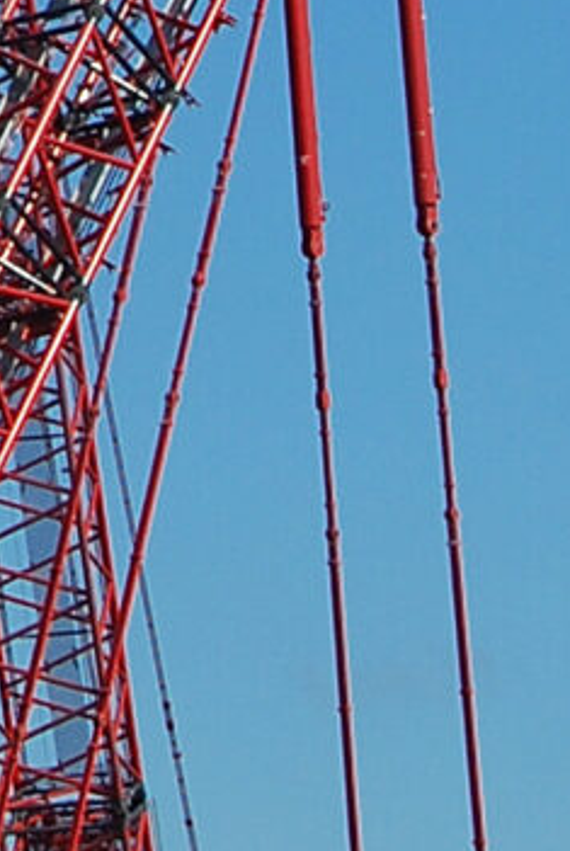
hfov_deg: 3.8
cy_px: -795
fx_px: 8287
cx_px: -1436
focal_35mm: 350
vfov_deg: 5.8
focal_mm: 32
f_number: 11
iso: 100
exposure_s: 1/200
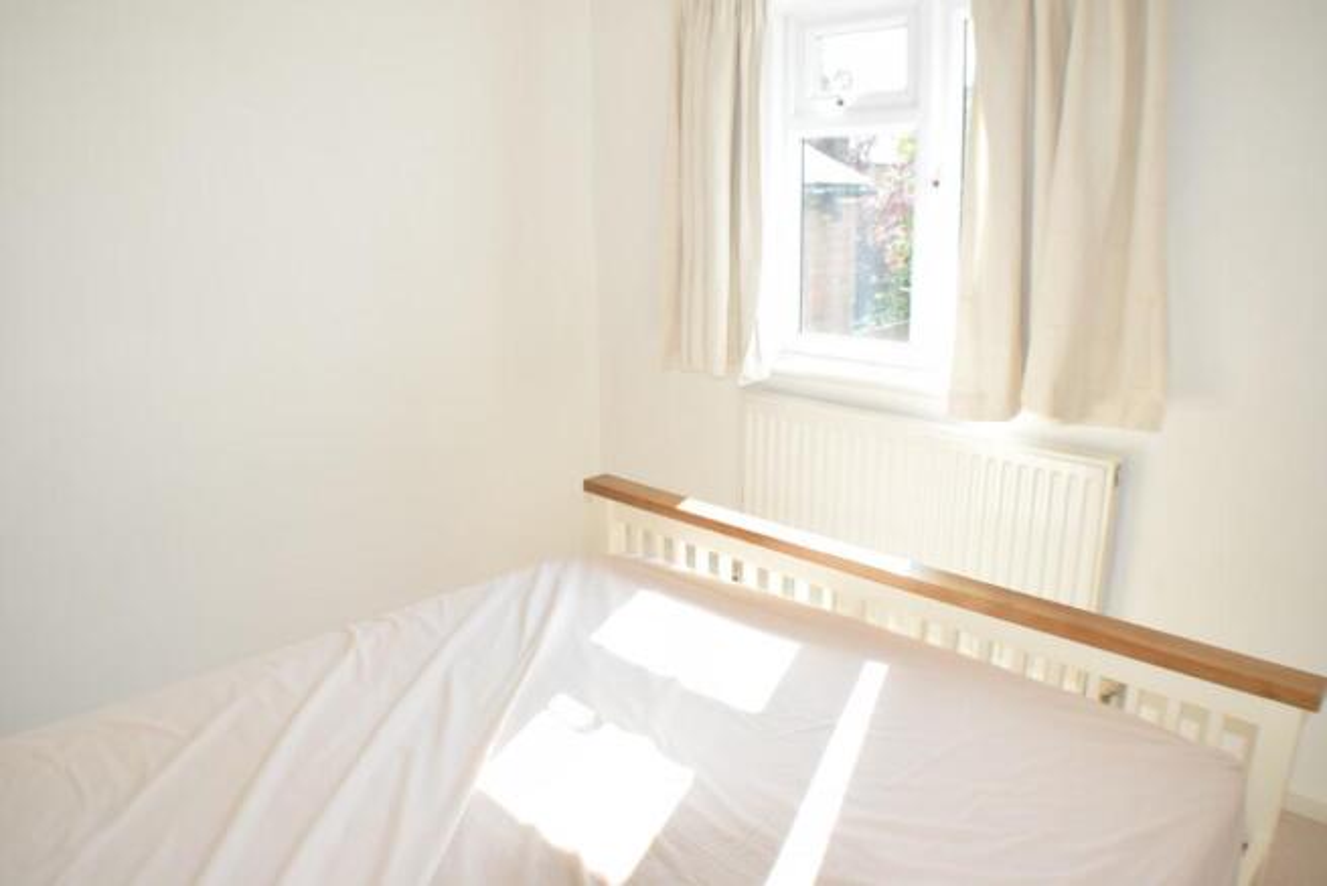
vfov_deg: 38.4
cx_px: 664
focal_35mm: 34
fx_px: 1272
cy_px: 443
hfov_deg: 55.1
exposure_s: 1/50
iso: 125
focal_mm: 23
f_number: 7.1
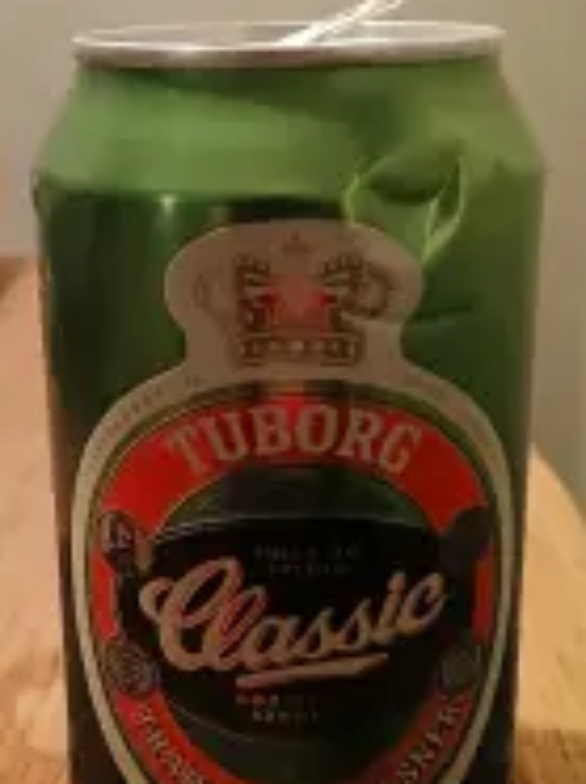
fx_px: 1267
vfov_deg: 34.3
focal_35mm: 56
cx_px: 245
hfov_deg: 26.0
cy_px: 443
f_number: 1.8
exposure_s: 1/16.7
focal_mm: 3.98
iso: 1250
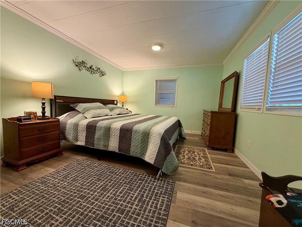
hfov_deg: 102.1
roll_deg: -2.3
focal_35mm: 14
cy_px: 114
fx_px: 122
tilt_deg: -4.2
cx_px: 151
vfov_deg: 85.7
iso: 250
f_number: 2.2
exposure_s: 1/60
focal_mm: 2.22
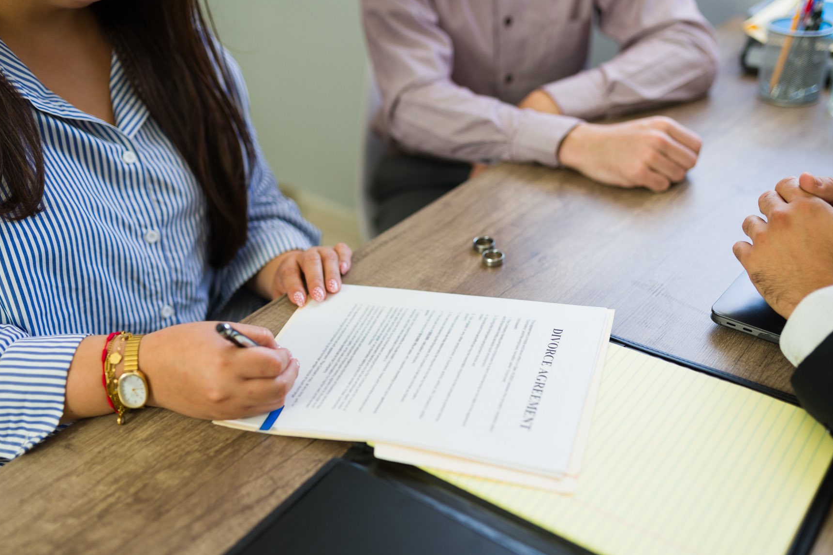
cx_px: 418
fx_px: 902
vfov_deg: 34.2
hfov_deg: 49.5
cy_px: 290
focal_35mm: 39
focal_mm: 35
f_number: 1.8
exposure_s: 1/125
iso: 500
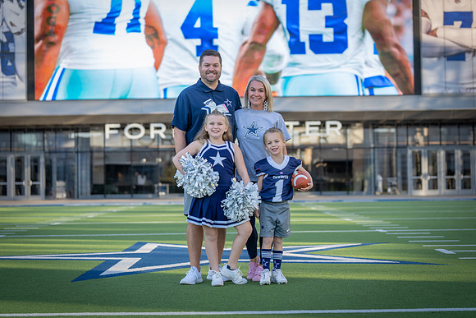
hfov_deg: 28.2
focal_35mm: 72
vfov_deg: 19.0
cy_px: 159
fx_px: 949
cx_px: 238
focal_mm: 70
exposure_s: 1/400
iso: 100
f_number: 2.8
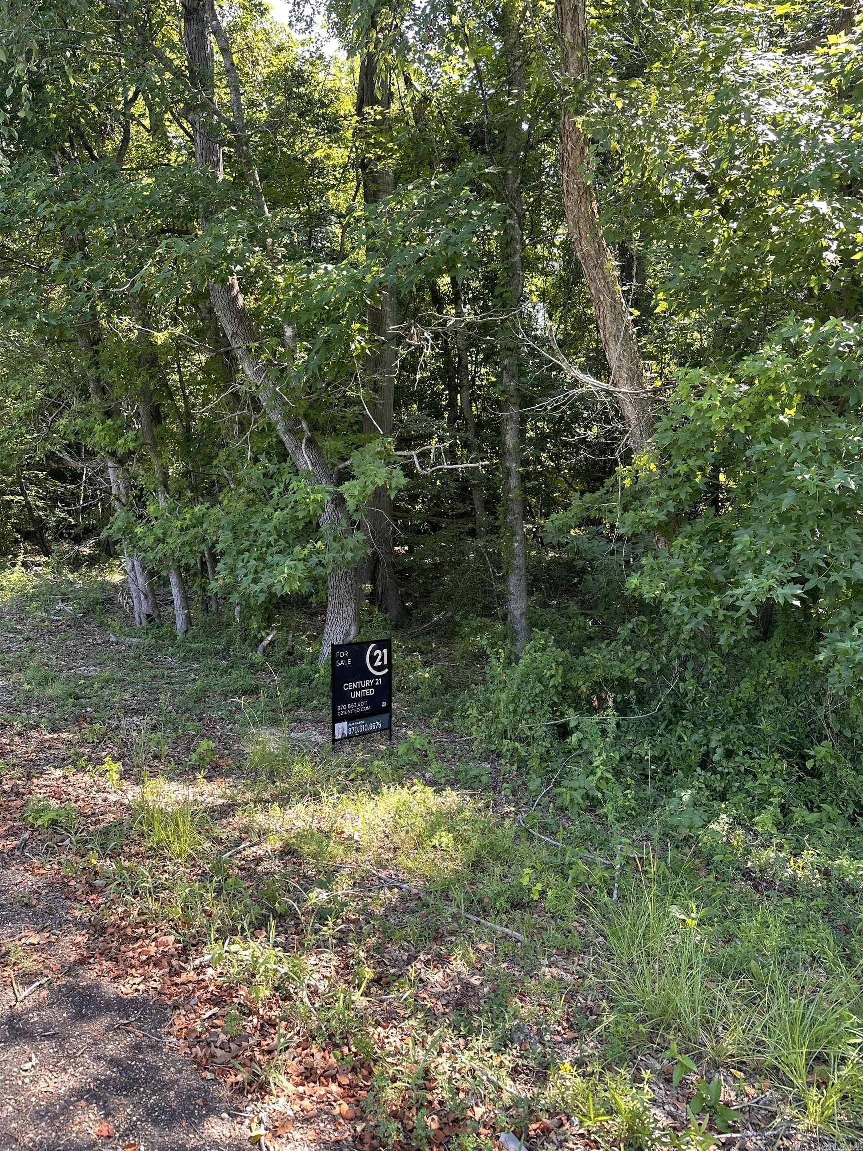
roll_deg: -1.5
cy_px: 576
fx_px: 798
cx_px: 432
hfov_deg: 56.8
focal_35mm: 24
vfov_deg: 71.6
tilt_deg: -7.1
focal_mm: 6.86
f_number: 1.78
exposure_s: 1/150
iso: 64
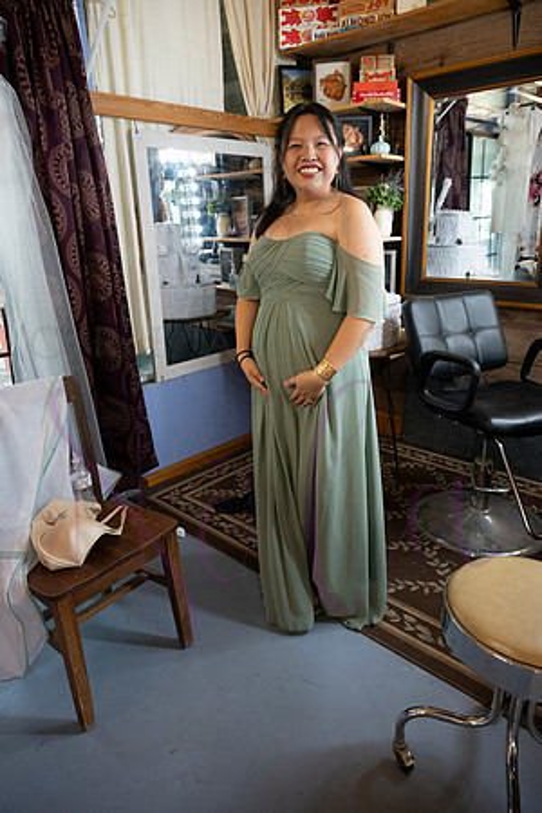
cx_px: 271
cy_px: 406
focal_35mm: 24
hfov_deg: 53.1
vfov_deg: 73.7
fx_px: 542
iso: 3600
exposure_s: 1/320
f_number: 4
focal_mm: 24
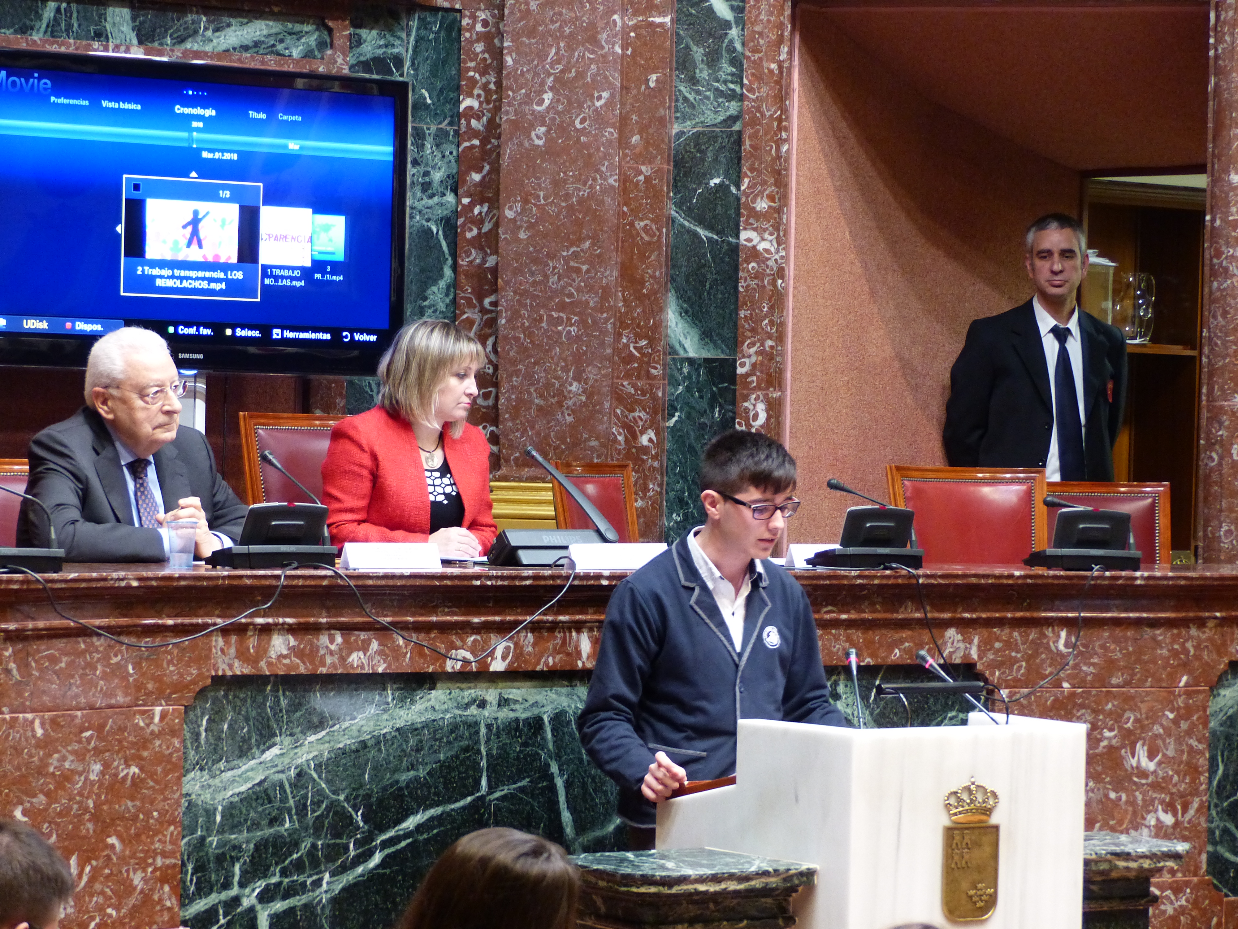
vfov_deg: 13.2
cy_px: 464
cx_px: 619
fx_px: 4006
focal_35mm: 112
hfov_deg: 17.6
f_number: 2.8
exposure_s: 1/20
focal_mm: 20.1
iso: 400
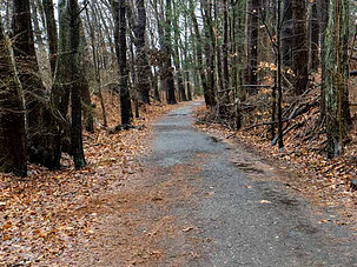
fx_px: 474
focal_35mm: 46
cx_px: 283
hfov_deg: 39.7
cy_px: 201
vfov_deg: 30.9
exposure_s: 1/125
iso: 4000
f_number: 5.6
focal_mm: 12
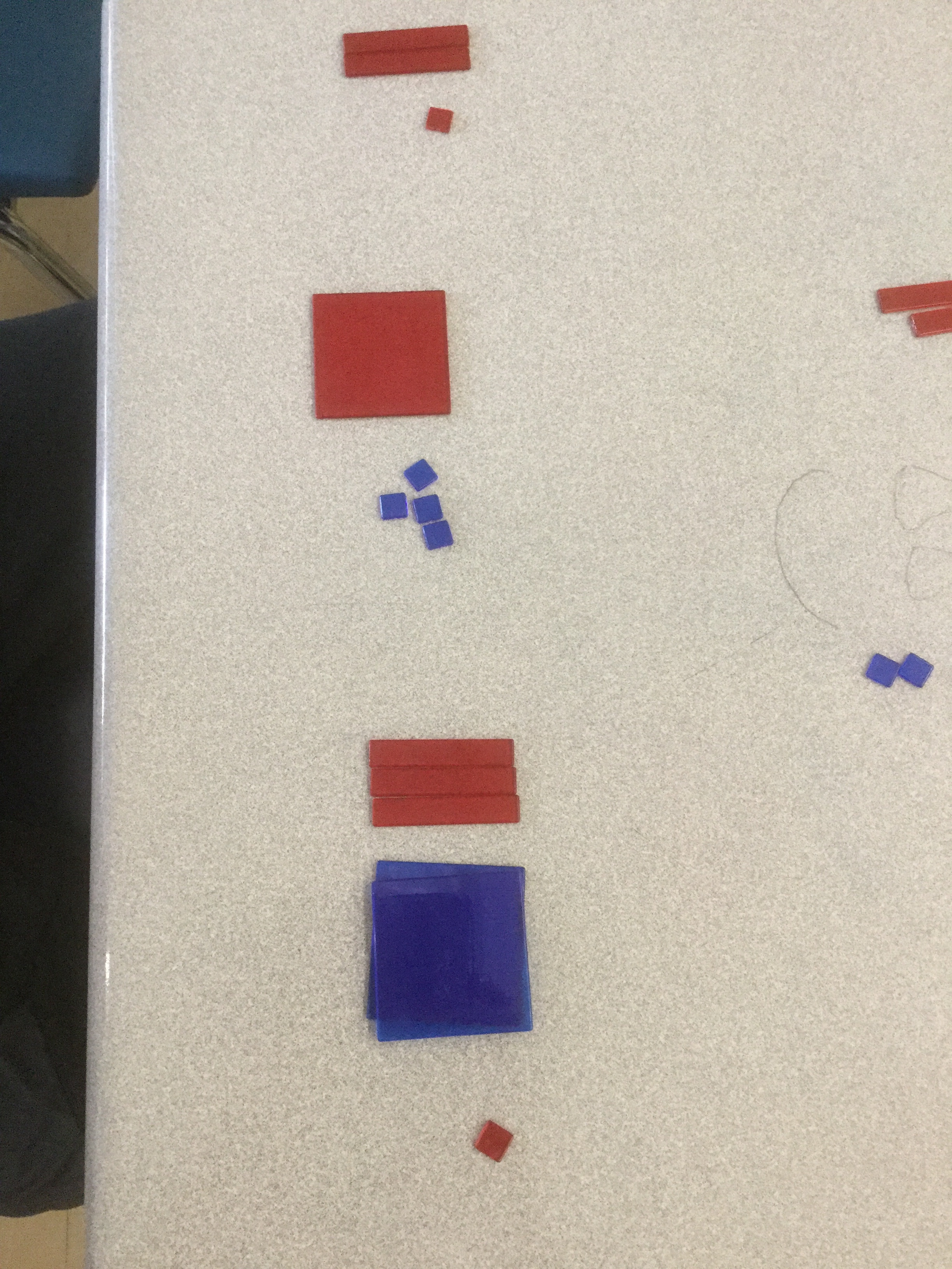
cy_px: 634
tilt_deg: -75.4
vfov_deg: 58.4
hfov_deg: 45.4
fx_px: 1137
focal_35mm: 31
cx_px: 476
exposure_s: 1/30
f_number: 2.4
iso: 125
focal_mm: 3.3
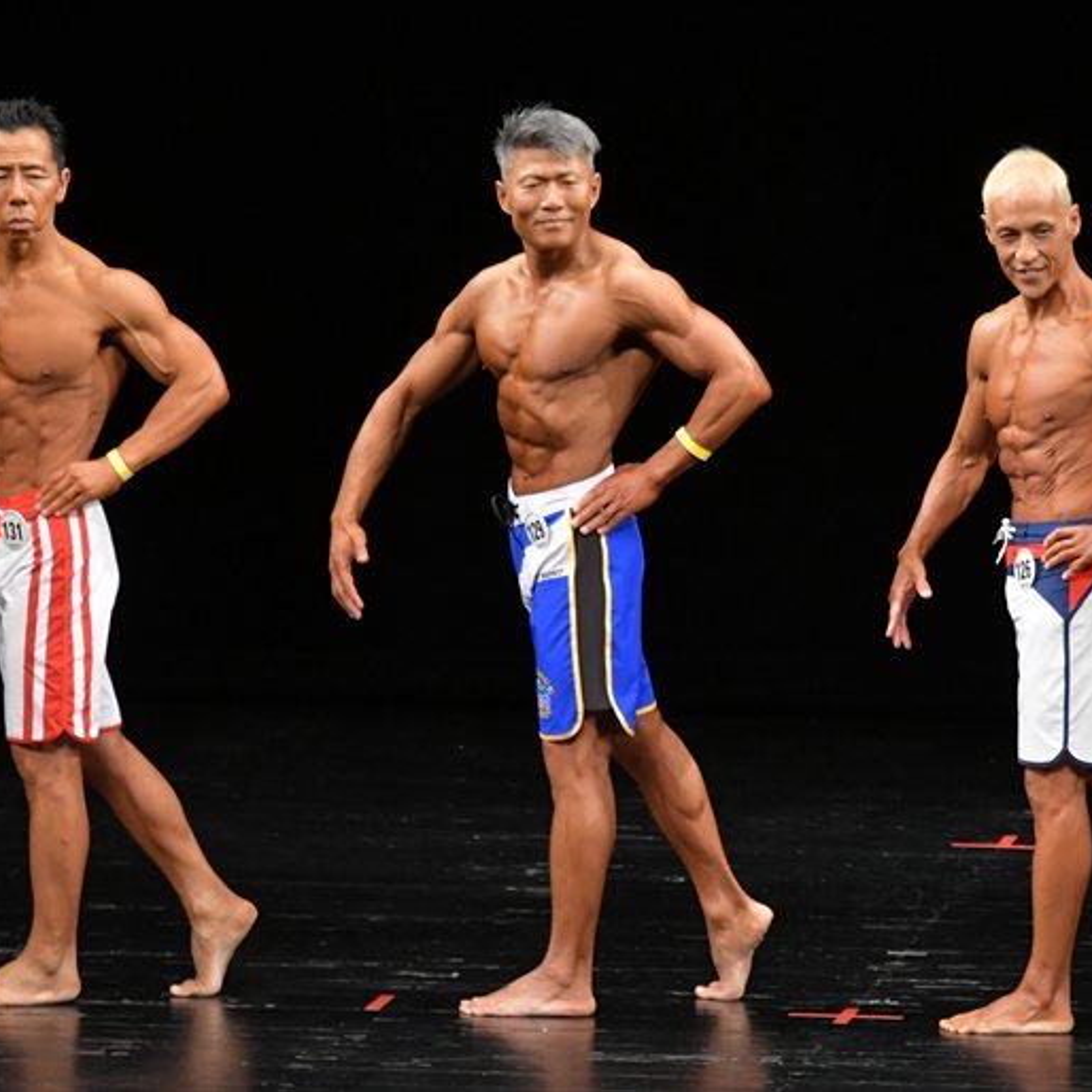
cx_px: 813
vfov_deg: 5.1
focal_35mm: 346
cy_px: 546
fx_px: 12349
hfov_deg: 5.1
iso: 3200
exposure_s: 1/400
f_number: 5.6
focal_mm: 180
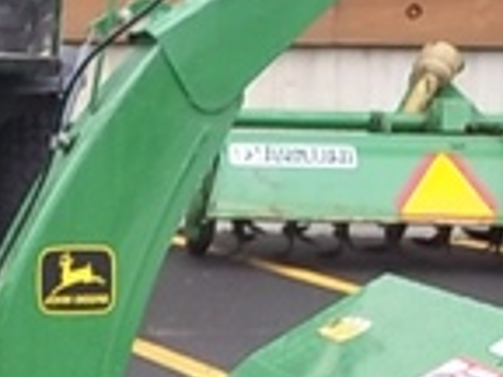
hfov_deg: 13.8
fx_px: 1976
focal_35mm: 136
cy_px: 468
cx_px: -189
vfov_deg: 10.7
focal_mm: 6.5
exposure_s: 1/80
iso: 80
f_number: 3.1
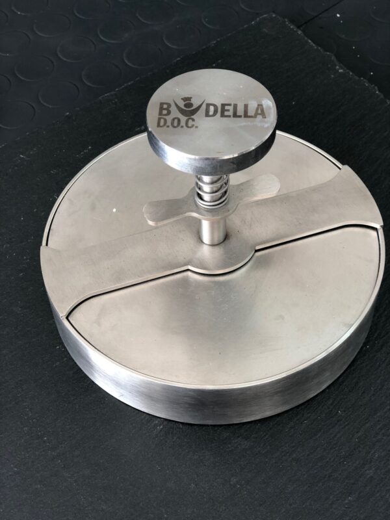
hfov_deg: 25.7
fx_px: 856
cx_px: 195
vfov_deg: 33.8
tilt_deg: -51.8
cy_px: 260
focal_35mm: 57
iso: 50
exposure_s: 1/50
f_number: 2.8
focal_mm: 6.6
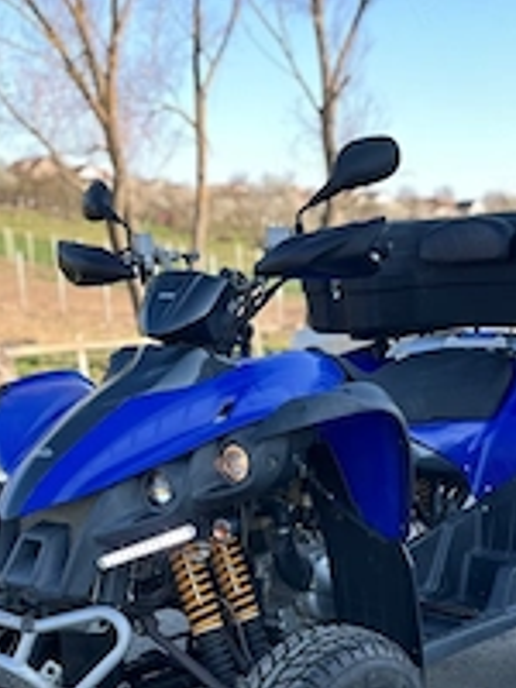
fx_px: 1034
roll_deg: +2.9
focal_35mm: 52
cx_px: 316
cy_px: 509
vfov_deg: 36.0
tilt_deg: -13.9
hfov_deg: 28.0
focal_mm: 5.1
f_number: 1.6
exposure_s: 1/256
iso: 50
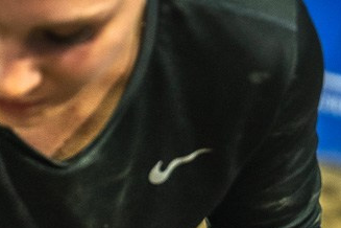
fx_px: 3893
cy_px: -123
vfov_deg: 3.3
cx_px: 530
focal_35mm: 411
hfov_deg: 5.0
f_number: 3.2
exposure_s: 1/500
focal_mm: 70
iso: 800
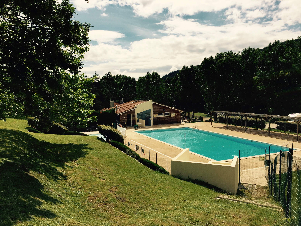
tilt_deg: -3.5
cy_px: 113
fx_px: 252
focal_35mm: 29
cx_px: 150
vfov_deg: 48.2
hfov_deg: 61.7
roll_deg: -1.1
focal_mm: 4.15
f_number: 2.2
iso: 32
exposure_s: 1/5650
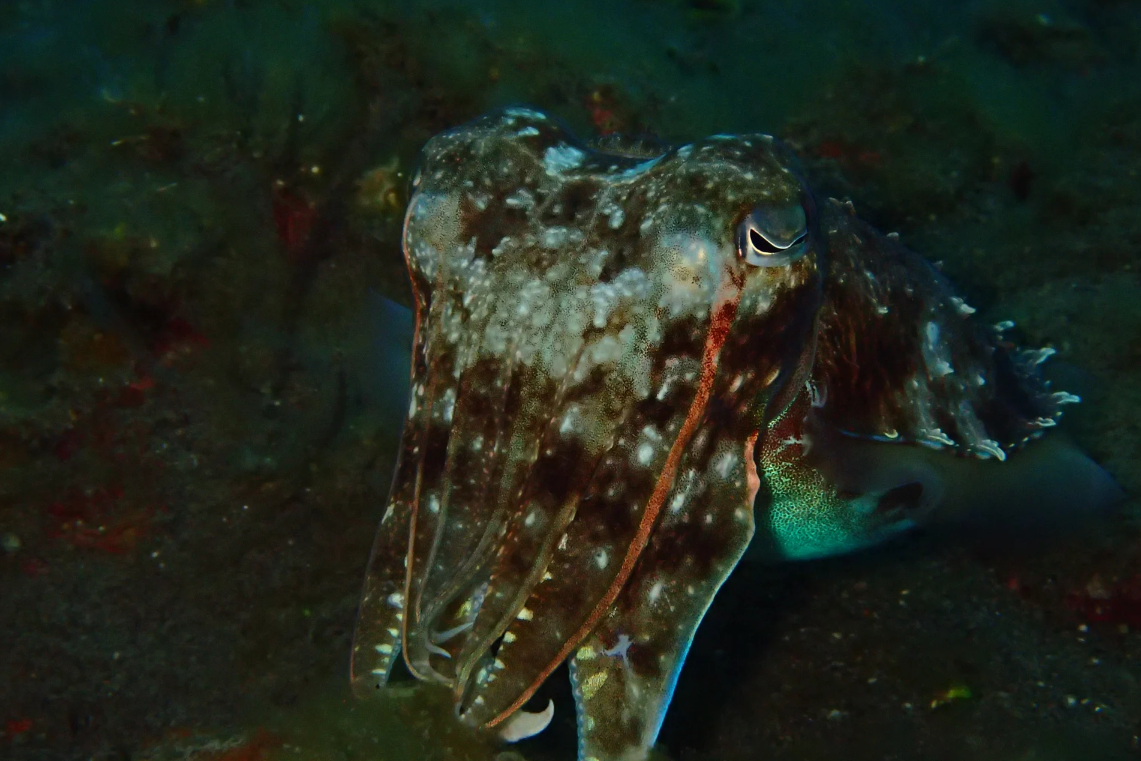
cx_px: 573
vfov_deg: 13.0
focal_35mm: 105
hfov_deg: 19.5
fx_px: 3328
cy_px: 375
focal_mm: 18
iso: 800
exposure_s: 1/200
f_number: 6.3
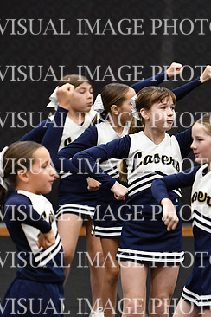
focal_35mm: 404
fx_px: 3552
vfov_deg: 5.1
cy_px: 190
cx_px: 145
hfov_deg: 3.4
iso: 4000
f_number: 2.8
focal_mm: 170
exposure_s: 1/800
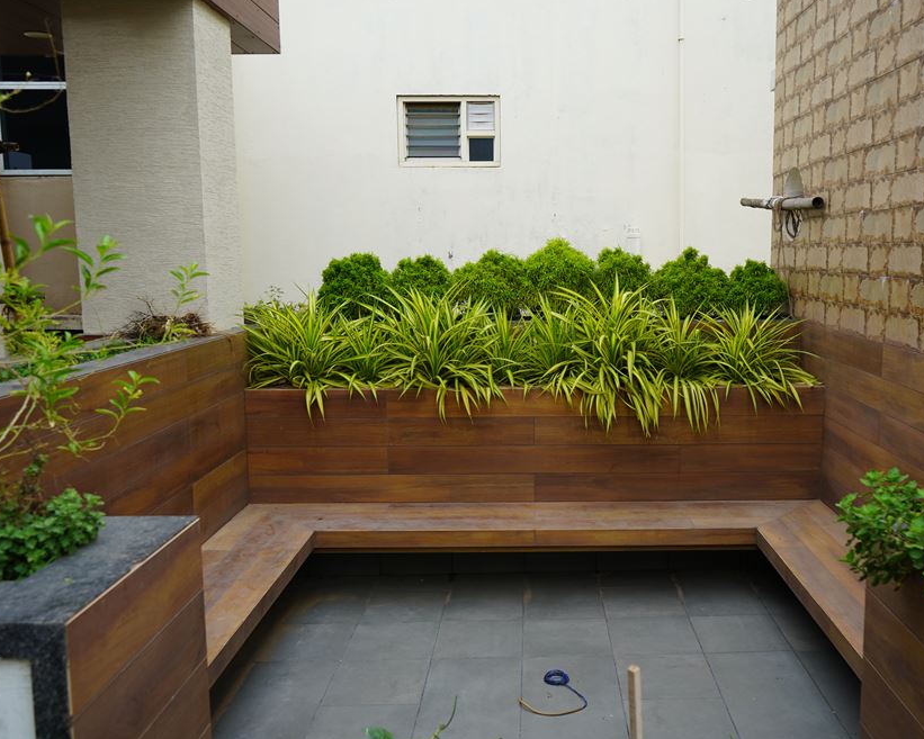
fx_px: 875
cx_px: 546
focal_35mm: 32
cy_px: 370
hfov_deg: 55.3
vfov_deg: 45.8
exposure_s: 1/160
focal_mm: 28
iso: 100
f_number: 5
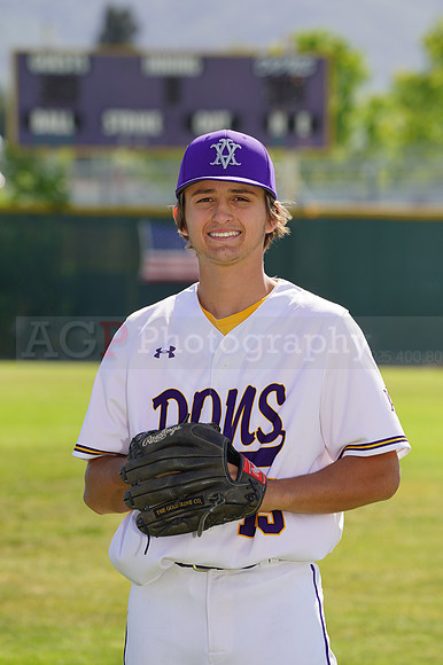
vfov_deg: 8.7
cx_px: 222
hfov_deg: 5.8
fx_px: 4398
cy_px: 332
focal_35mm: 238
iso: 100
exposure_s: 1/250
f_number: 8
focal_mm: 238
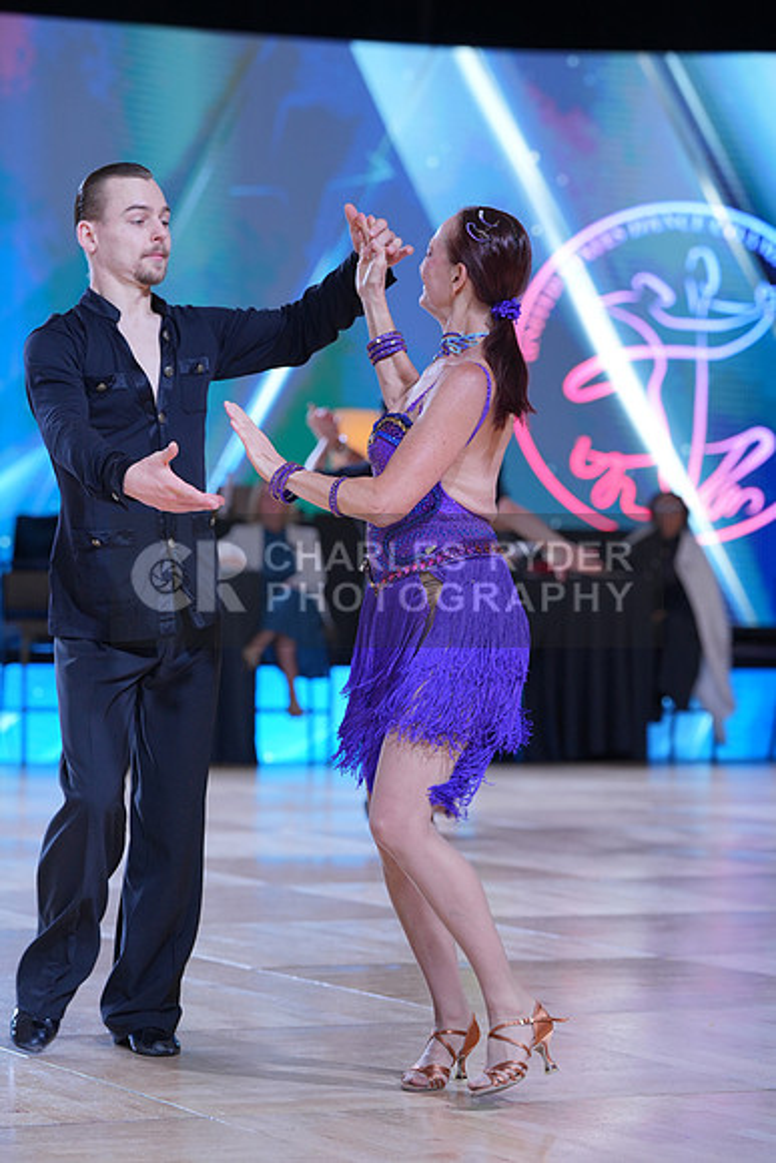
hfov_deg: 11.9
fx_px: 3716
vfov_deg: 17.8
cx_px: 388
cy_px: 582
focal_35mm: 115
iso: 800
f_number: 4
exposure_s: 1/400
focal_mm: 115
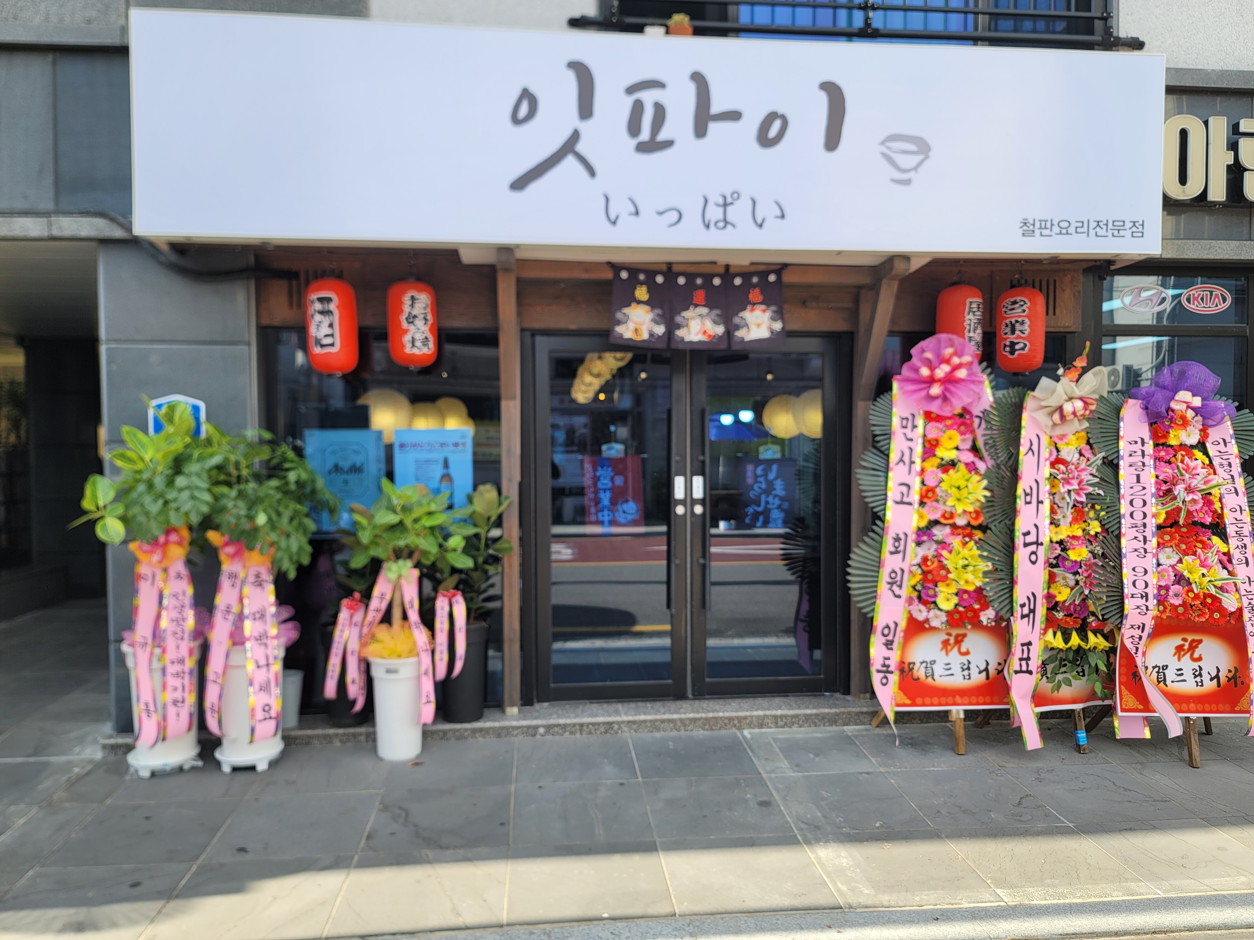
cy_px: 470
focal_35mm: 25
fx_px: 906
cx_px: 627
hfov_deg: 69.4
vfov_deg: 54.9
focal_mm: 7
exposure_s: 1/189
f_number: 1.8
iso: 20
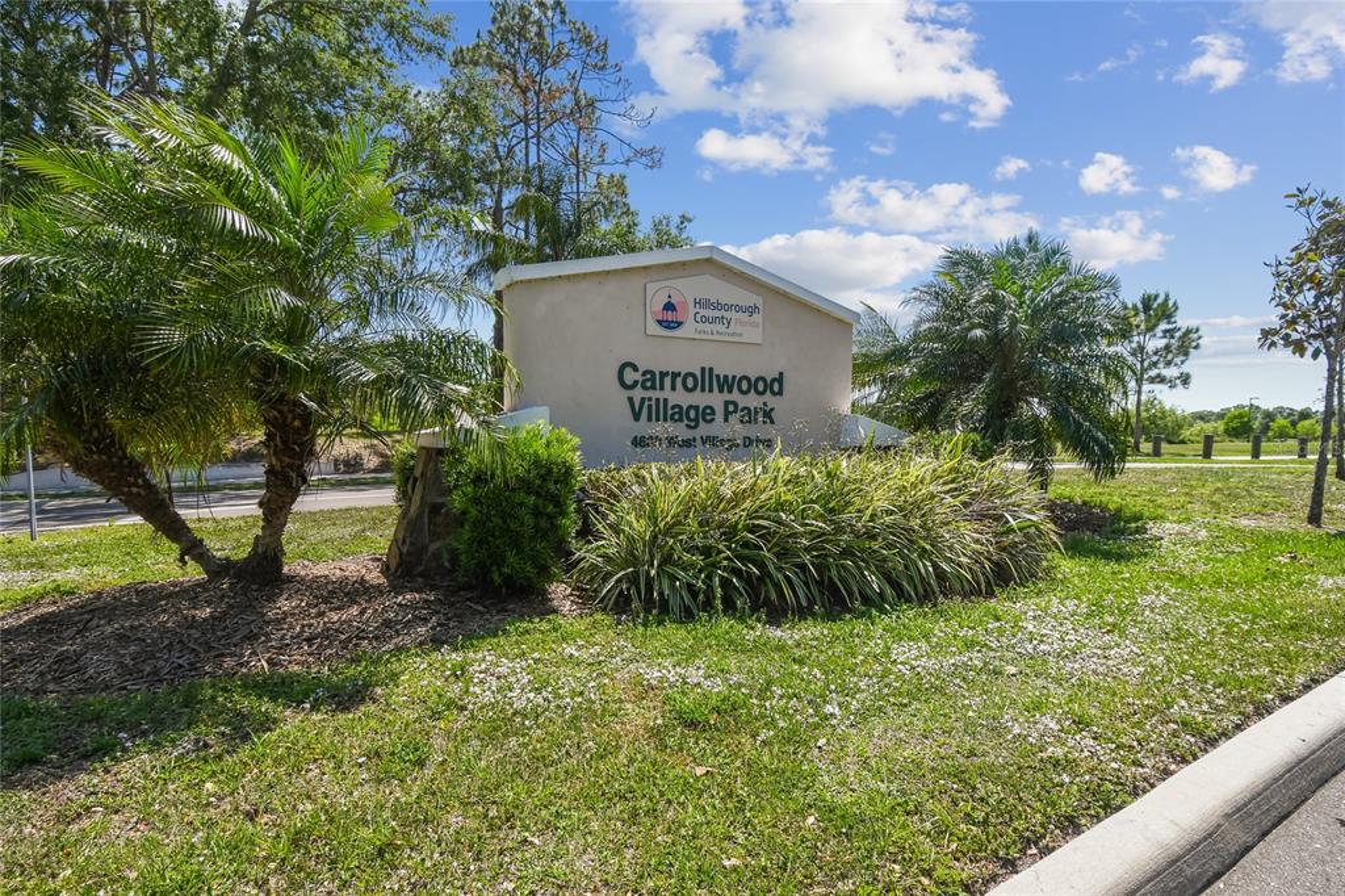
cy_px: 448
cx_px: 672
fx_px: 710
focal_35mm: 19
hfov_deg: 86.9
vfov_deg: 64.5
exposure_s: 1/125
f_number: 7.1
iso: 100
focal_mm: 13
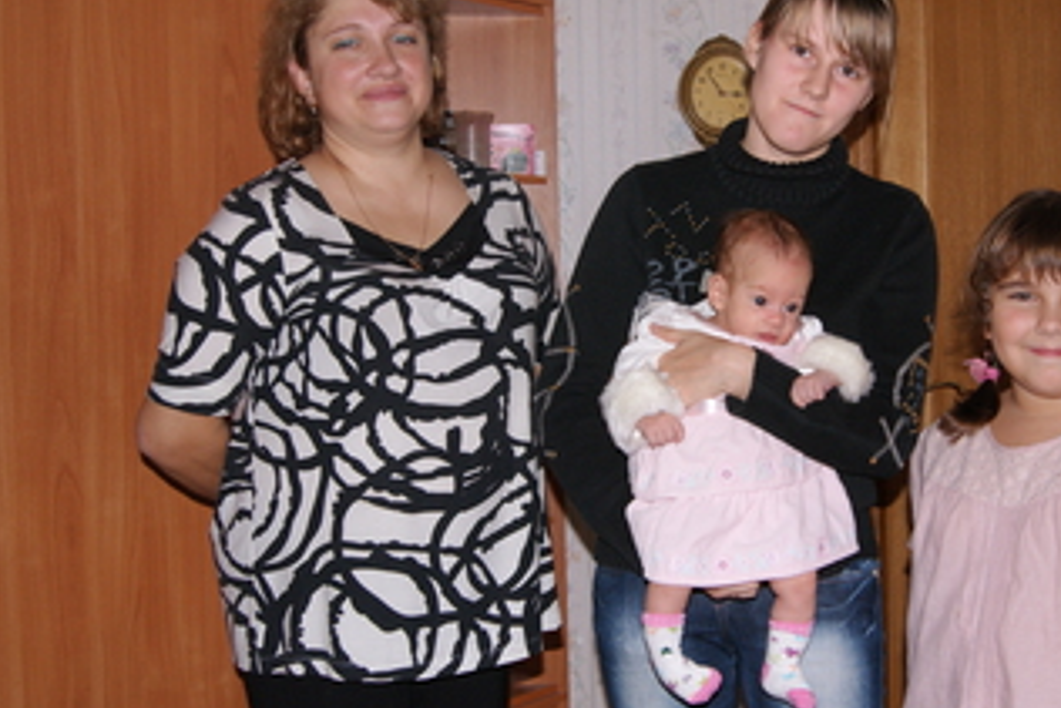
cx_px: 665
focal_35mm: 47
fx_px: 1386
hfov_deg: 41.6
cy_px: 324
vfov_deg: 28.7
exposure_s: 1/60
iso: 400
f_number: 5.6
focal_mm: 22
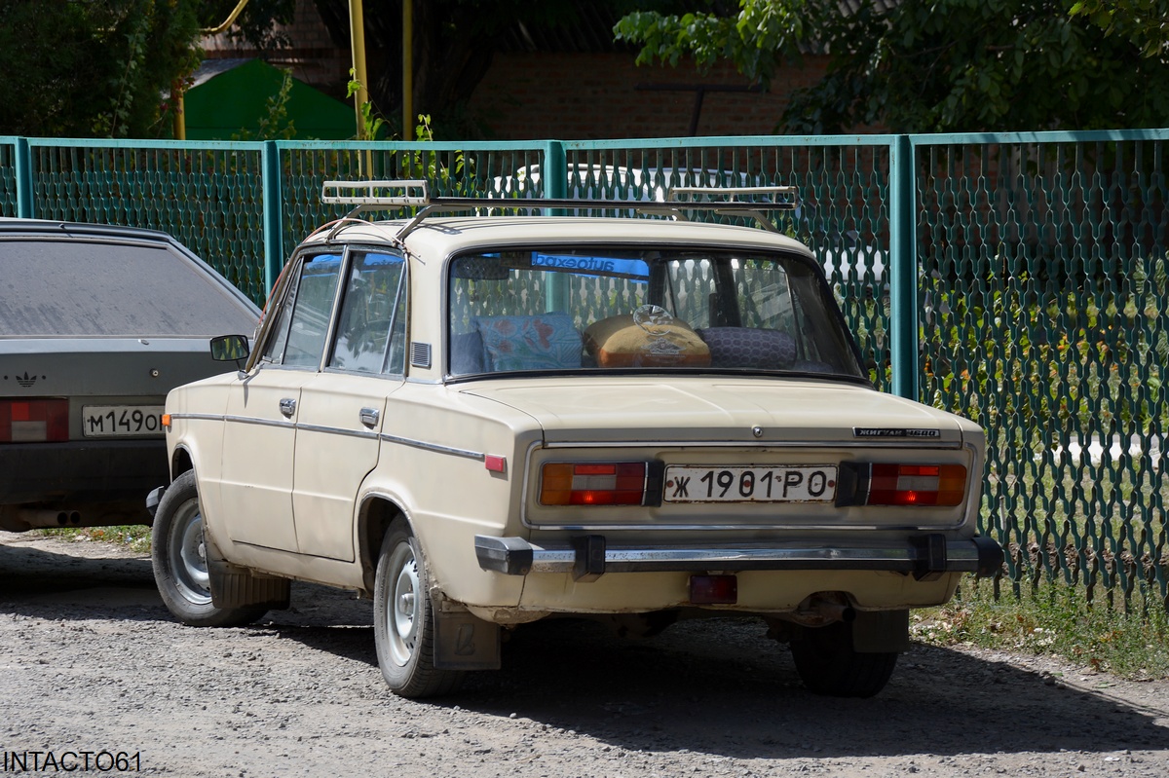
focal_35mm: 135
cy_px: 389
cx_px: 584
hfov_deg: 15.2
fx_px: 4382
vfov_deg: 10.2
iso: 140
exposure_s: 1/250
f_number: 8
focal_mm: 90
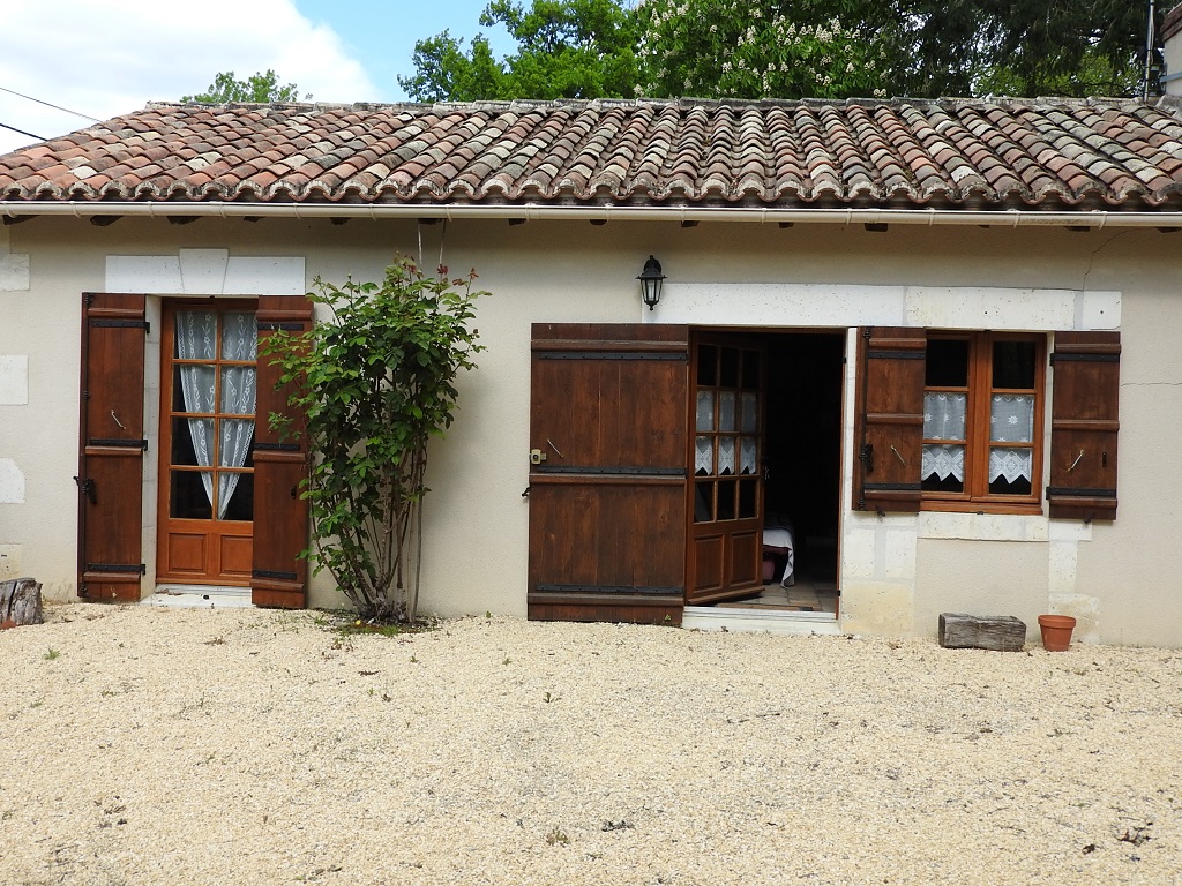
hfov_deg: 52.6
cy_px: 443
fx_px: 1195
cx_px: 591
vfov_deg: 40.7
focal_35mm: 35
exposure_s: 1/500
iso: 100
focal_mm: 6.3
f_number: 3.8
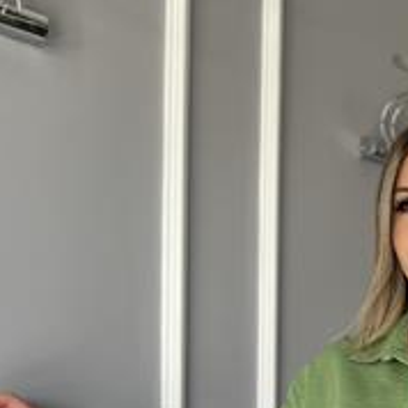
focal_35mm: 67
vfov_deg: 24.7
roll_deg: -0.5
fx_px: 893
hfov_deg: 24.6
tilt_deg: +0.2
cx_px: 403
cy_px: 390
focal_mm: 5.7
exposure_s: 1/121
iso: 50
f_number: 1.5
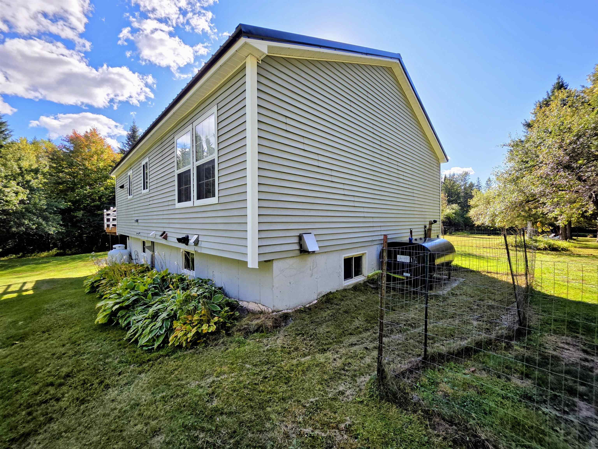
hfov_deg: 106.2
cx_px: 299
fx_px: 225
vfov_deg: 89.9
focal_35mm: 13
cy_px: 224
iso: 40
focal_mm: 2.2
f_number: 1.9
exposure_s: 1/942
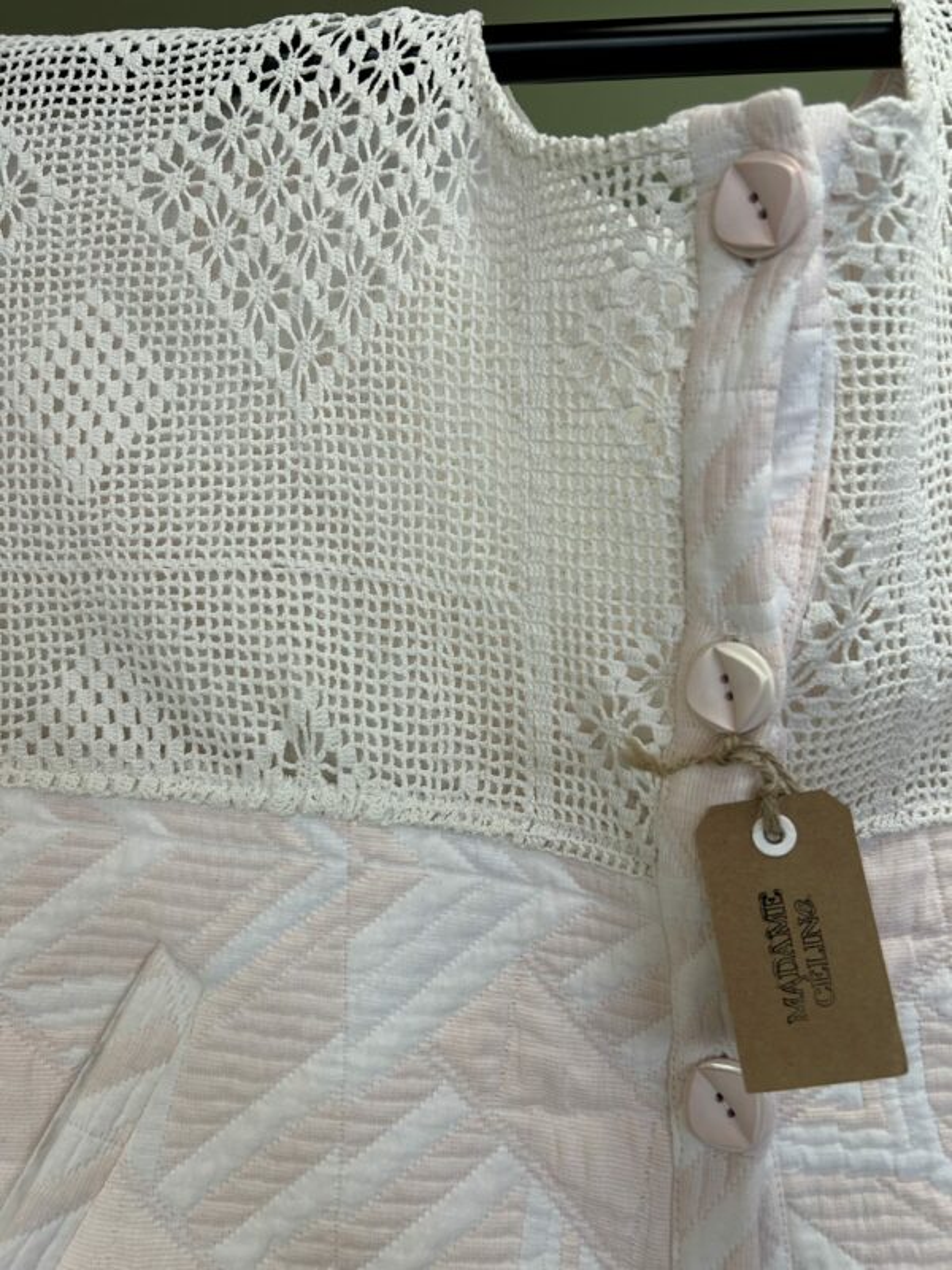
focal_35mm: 26
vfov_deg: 67.3
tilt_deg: +3.3
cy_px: 635
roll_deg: +1.3
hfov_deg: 53.1
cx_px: 476
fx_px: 953
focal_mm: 5.7
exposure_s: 1/100
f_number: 1.5
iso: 125
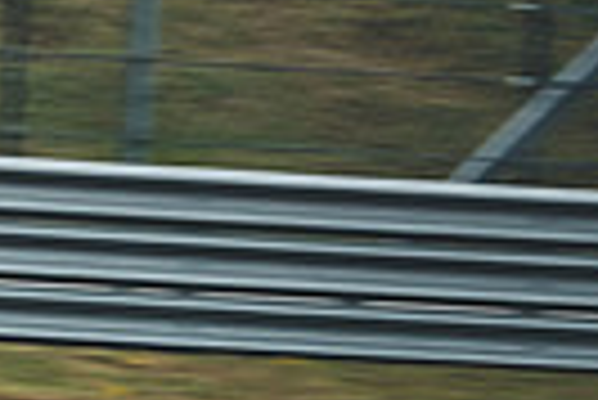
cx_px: -1057
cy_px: 391
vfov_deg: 0.8
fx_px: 30198
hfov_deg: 1.1
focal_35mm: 1816
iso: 200
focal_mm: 200
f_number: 2
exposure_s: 1/250
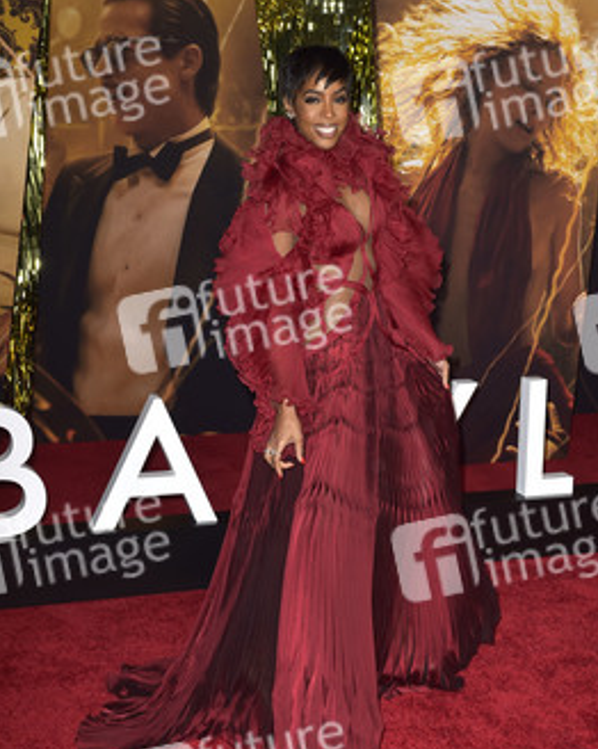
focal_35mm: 55
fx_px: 1218
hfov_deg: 27.6
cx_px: 302
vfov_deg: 34.1
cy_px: 434
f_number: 6.3
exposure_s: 1/250
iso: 640
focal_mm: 48
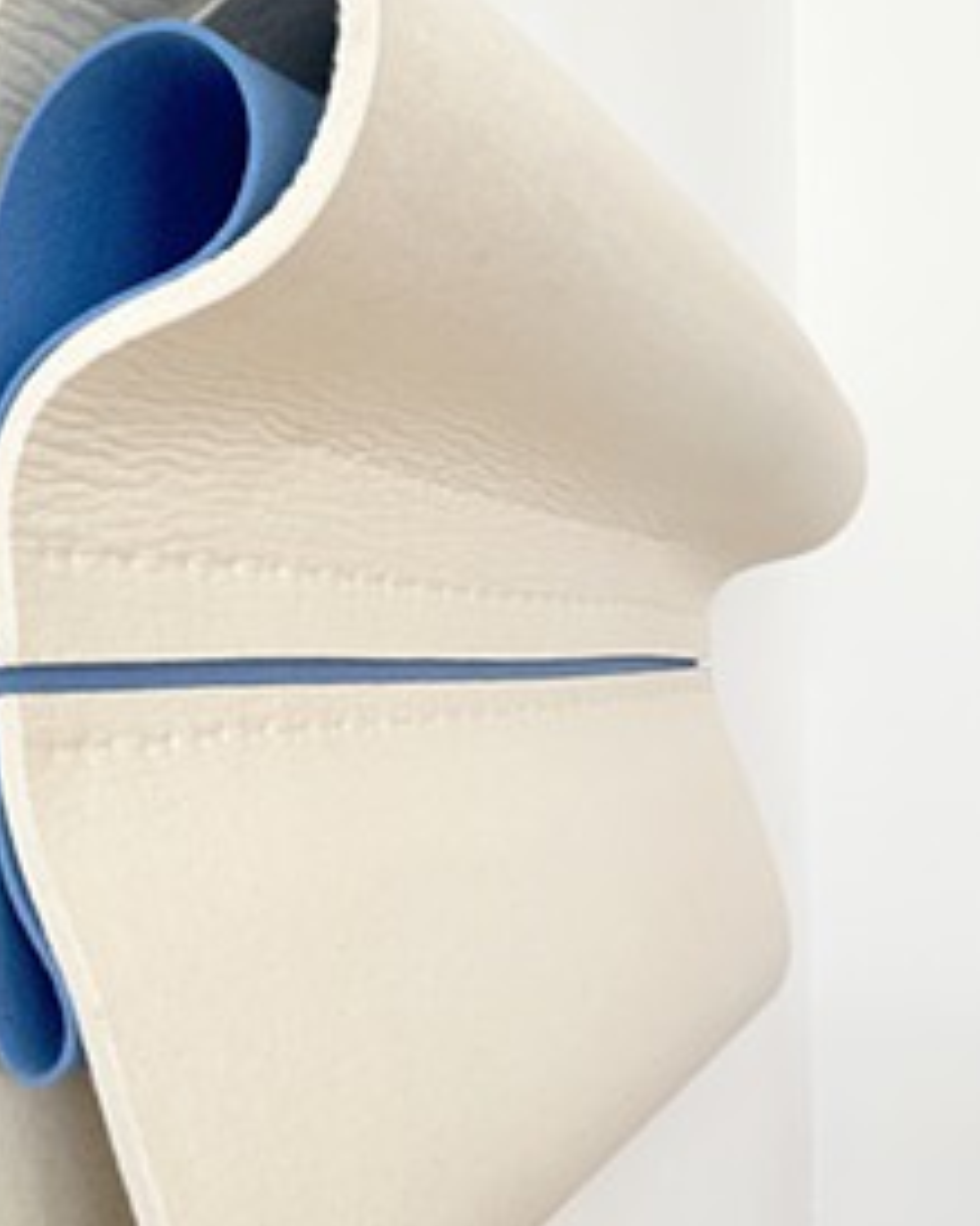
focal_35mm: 41
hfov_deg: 35.9
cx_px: 277
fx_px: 1487
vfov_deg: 44.6
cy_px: 729
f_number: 1.8
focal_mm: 6.9
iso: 200
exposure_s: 1/121
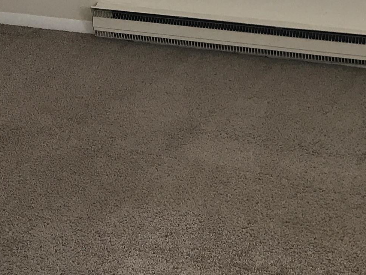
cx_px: 50
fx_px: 931
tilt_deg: -14.2
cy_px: -42
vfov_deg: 16.2
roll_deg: +1.8
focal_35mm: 88
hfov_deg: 21.8
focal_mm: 3.99
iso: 20
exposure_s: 1/40
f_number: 1.8
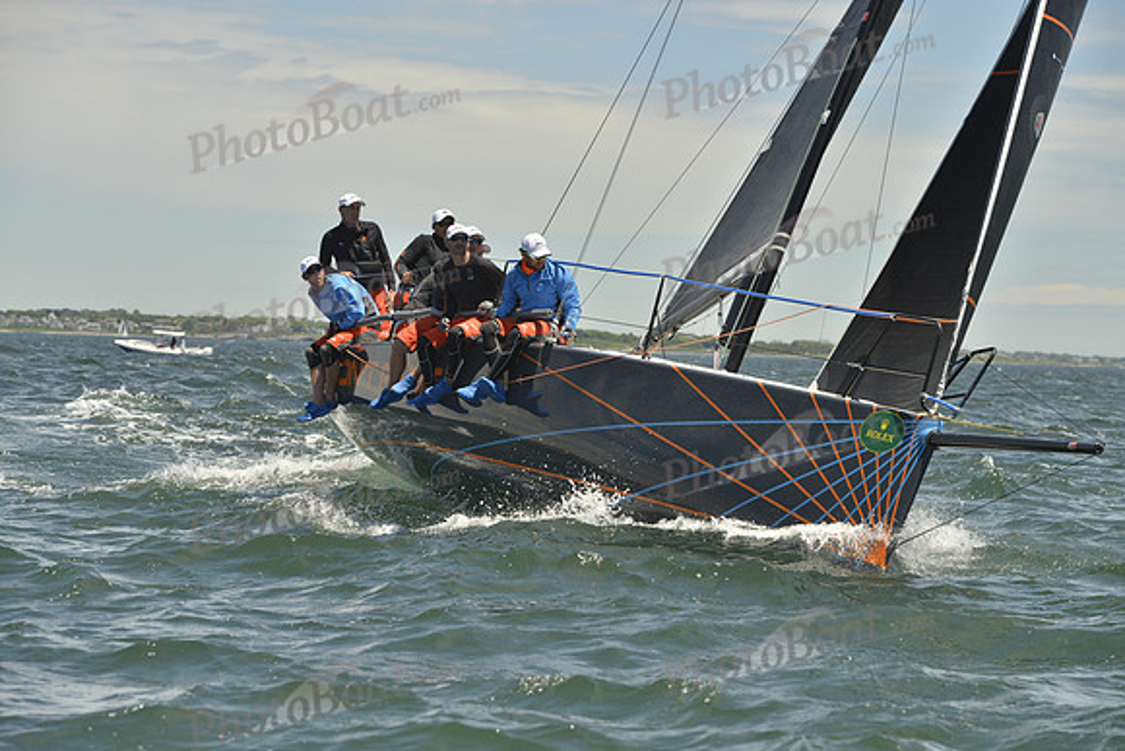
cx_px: 562
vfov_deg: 11.8
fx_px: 3626
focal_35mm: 116
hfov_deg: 17.6
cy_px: 376
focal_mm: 116
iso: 280
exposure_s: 1/1600
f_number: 7.1
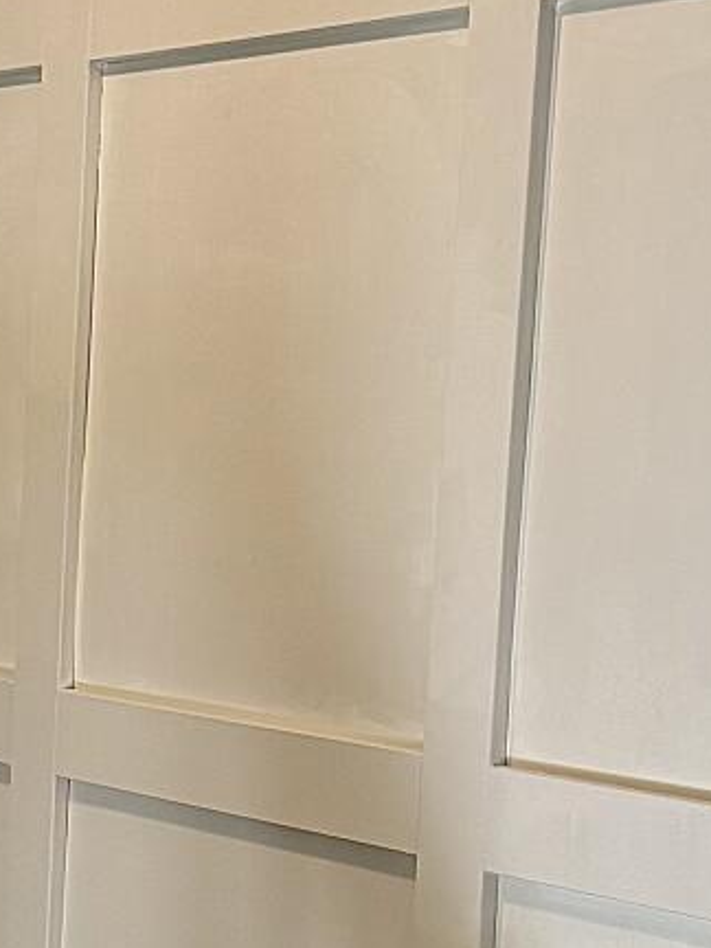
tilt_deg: -7.4
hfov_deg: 13.3
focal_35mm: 111
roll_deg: -2.4
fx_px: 3040
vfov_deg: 17.5
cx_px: 173
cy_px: 836
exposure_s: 1/120
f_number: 1.78
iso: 200
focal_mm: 6.76
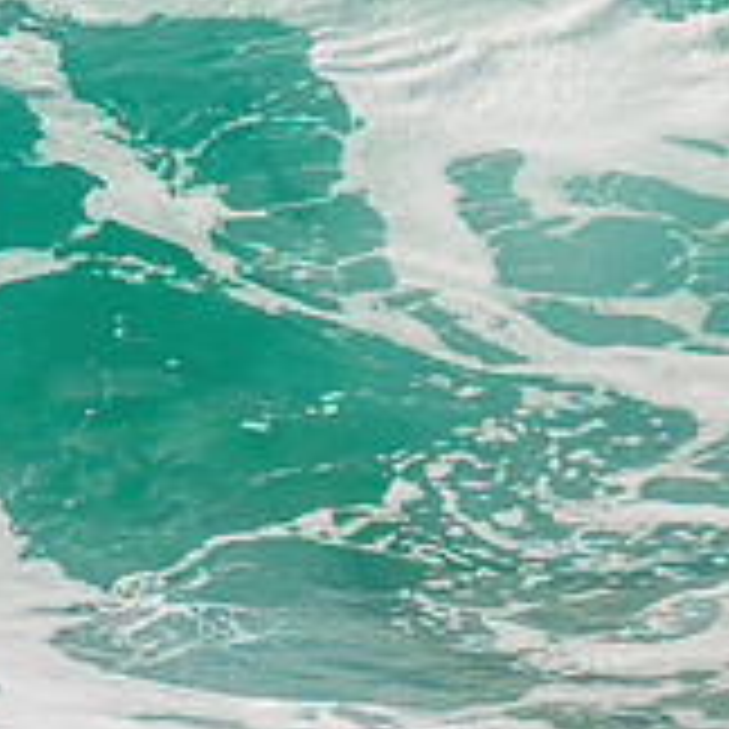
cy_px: 315
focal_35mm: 2436
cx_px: -942
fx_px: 58041
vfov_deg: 0.7
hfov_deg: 0.7
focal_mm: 610
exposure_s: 1/2000
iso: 450
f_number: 11
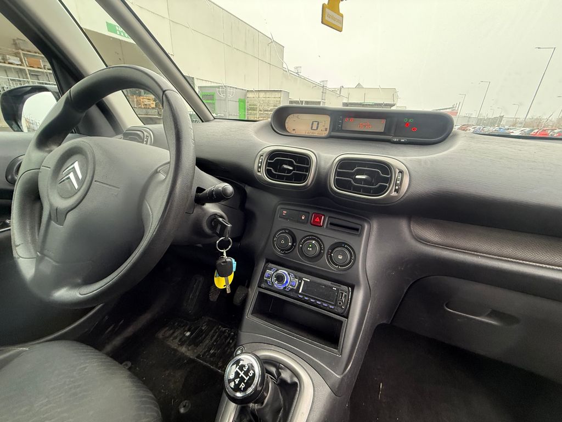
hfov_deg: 102.1
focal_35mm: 14
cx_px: 281
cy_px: 211
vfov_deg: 85.7
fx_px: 227
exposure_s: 1/99
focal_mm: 2.22
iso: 250
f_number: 2.2
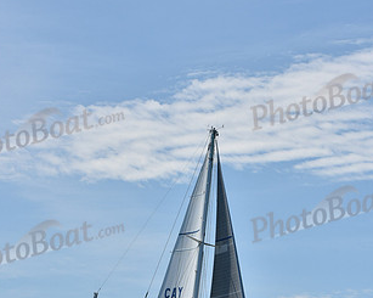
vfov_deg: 7.5
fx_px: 2272
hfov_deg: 9.4
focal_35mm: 206
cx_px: 188
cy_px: 292
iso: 250
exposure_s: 1/1600
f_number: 8
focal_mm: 116
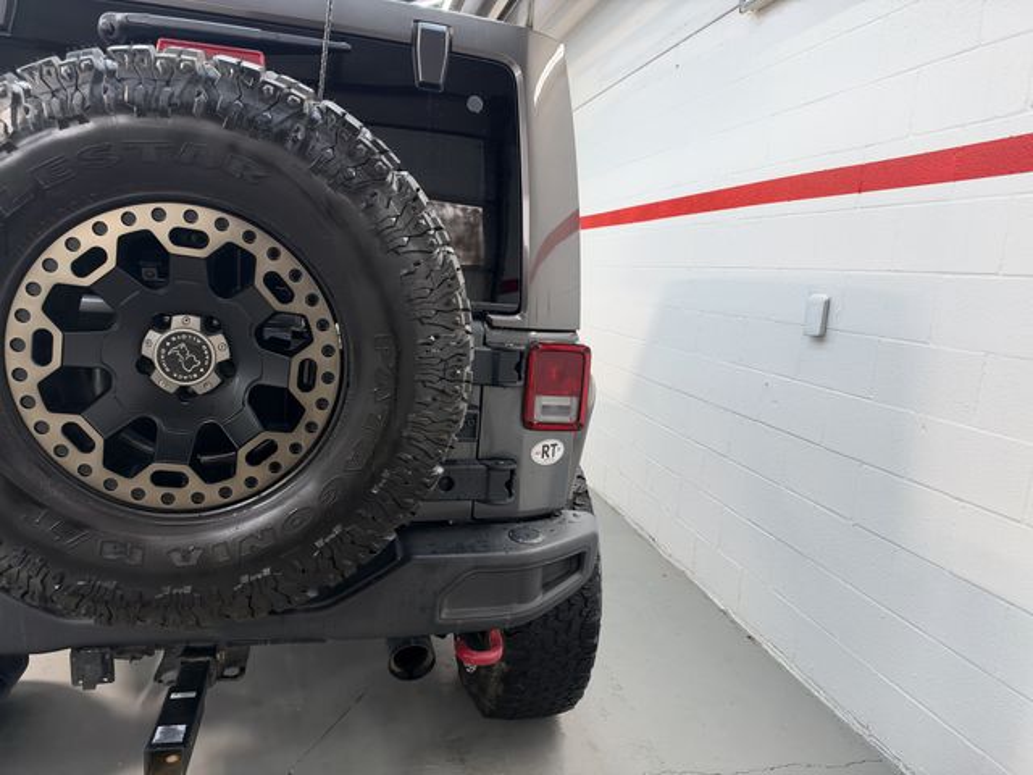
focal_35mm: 24
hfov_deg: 71.6
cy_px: 388
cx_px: 516
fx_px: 716
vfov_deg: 56.8
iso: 100
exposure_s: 1/120
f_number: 1.8
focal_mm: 6.93
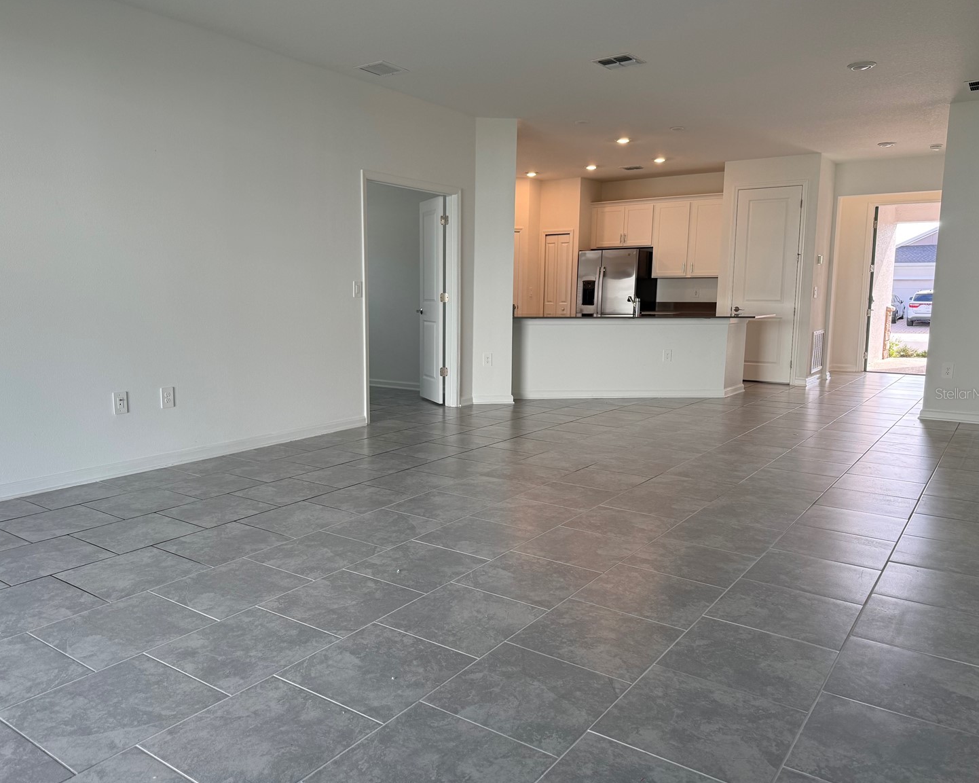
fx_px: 753
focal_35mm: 26
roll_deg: -0.7
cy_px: 393
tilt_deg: -7.2
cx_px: 456
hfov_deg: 66.0
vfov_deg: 54.9
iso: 100
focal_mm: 6.76
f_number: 1.78
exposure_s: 1/234
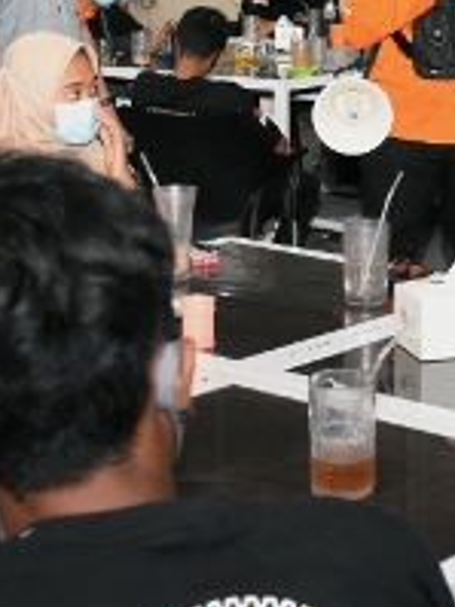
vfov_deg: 20.1
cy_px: 221
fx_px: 1709
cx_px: 539
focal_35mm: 97
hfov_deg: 14.7
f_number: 5
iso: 2000
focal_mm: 23
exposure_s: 1/100
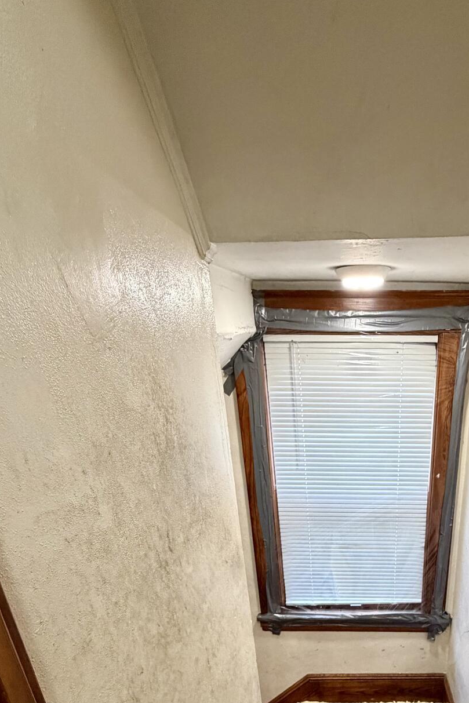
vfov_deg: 66.0
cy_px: 576
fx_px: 469
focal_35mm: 24
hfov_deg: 50.7
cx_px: 358
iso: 640
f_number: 2.2
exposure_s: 1/60
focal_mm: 2.22
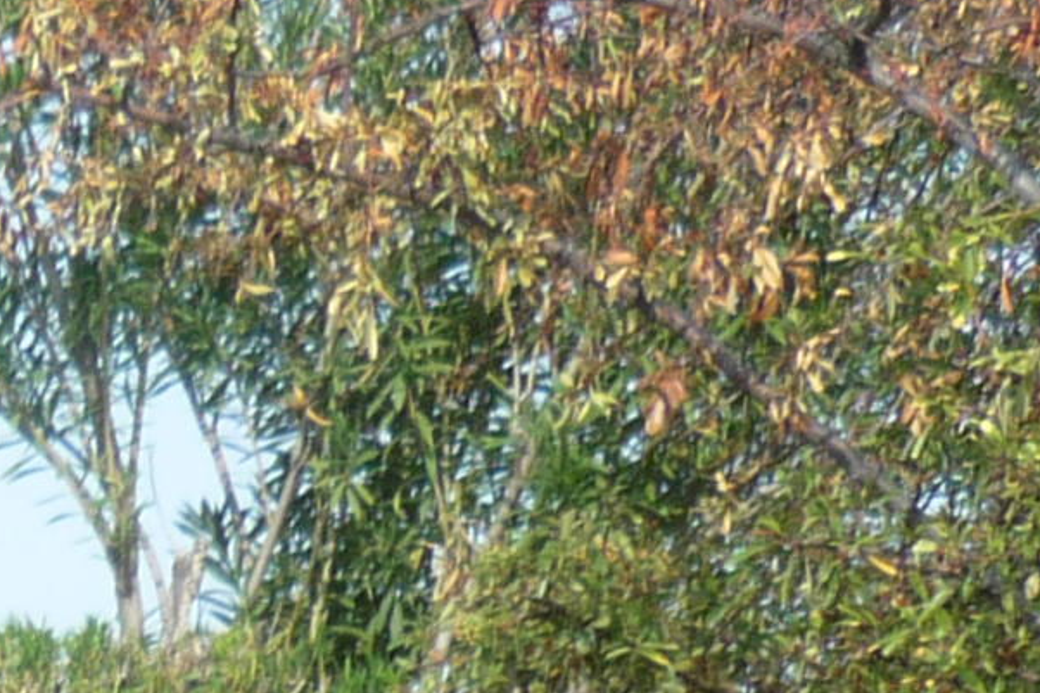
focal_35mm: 171
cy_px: 1545
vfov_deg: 7.6
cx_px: -1218
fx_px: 4938
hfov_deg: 10.7
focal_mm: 5.5
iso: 100
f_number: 2.8
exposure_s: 1/640
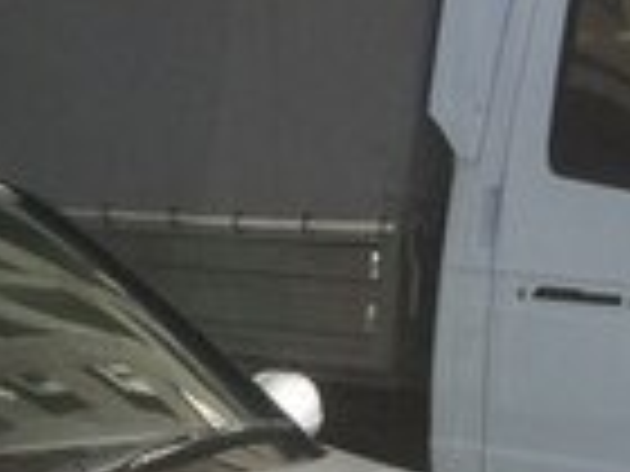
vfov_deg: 10.2
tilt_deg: -12.0
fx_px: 2493
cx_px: -216
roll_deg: +1.3
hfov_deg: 13.8
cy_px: 843
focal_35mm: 137
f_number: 2.2
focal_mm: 4.15
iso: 32
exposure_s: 1/2160
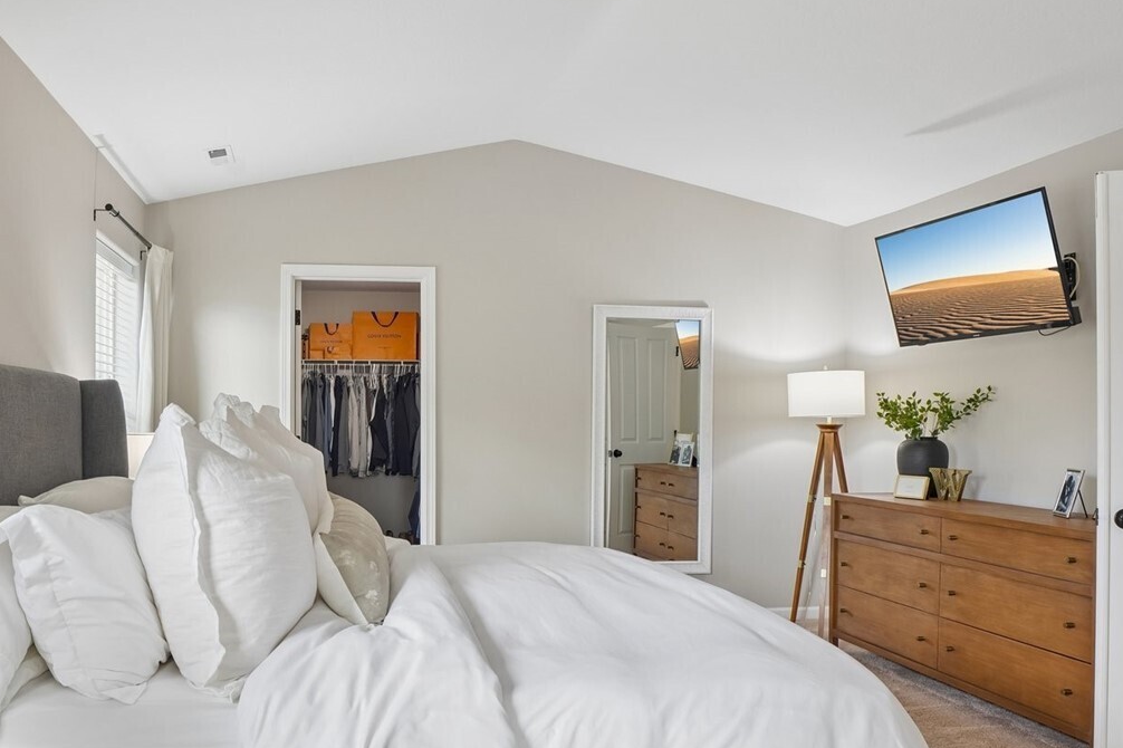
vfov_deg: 47.9
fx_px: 842
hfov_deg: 66.2
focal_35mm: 27
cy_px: 400
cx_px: 411
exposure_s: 1/13
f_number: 8
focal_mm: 16
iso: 400
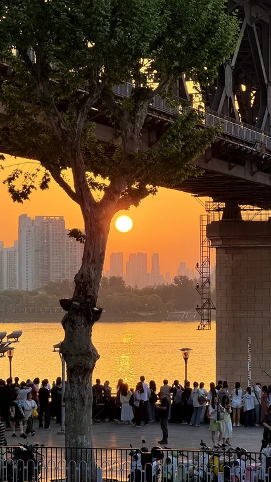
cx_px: 129
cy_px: 239
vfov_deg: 16.3
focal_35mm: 132
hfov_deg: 9.2
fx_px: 1686
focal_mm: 15.66
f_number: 2.8
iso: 50
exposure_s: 1/267
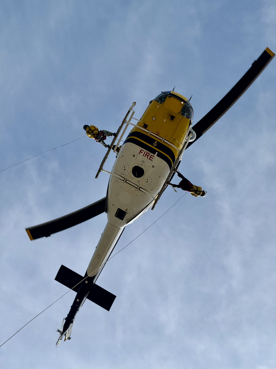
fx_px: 1276
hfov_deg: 12.3
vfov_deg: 16.4
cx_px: 138
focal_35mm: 120
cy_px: 184
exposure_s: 1/3509
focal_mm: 15.66
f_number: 2.8
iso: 64
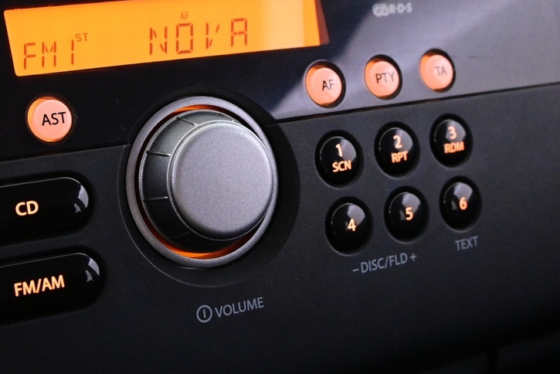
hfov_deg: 29.1
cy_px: 161
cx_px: 182
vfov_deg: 19.8
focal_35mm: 69
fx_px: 1069
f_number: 3.8
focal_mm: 20.5
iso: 2200
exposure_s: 1/30
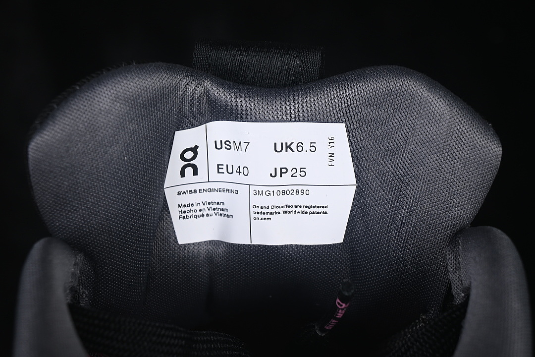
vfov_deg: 18.2
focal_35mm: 75
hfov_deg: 27.0
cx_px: 268
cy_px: 178
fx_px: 1114
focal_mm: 50
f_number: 8
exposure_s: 1/80
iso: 160
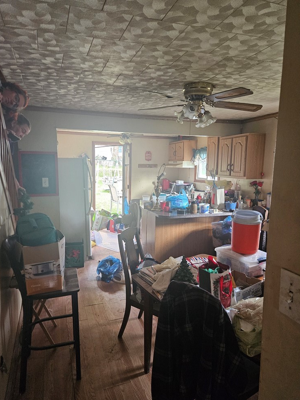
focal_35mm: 24
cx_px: 146
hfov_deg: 56.8
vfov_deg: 71.6
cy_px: 202
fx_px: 277
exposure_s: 1/120
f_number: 1.8
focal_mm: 5.4
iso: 400
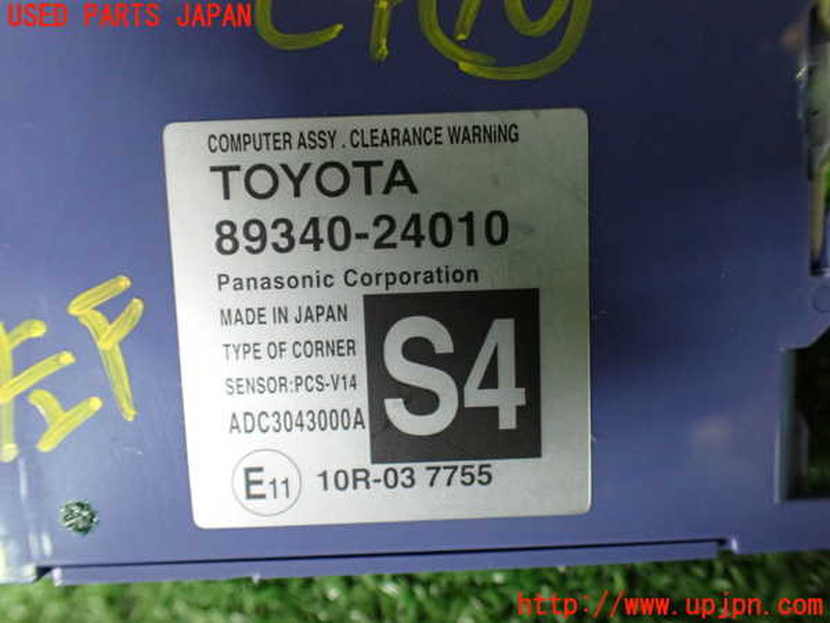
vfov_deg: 46.8
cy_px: 312
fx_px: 719
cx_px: 415
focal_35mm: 30
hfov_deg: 60.0
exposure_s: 1/30
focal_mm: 5.4
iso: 800
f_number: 2.3
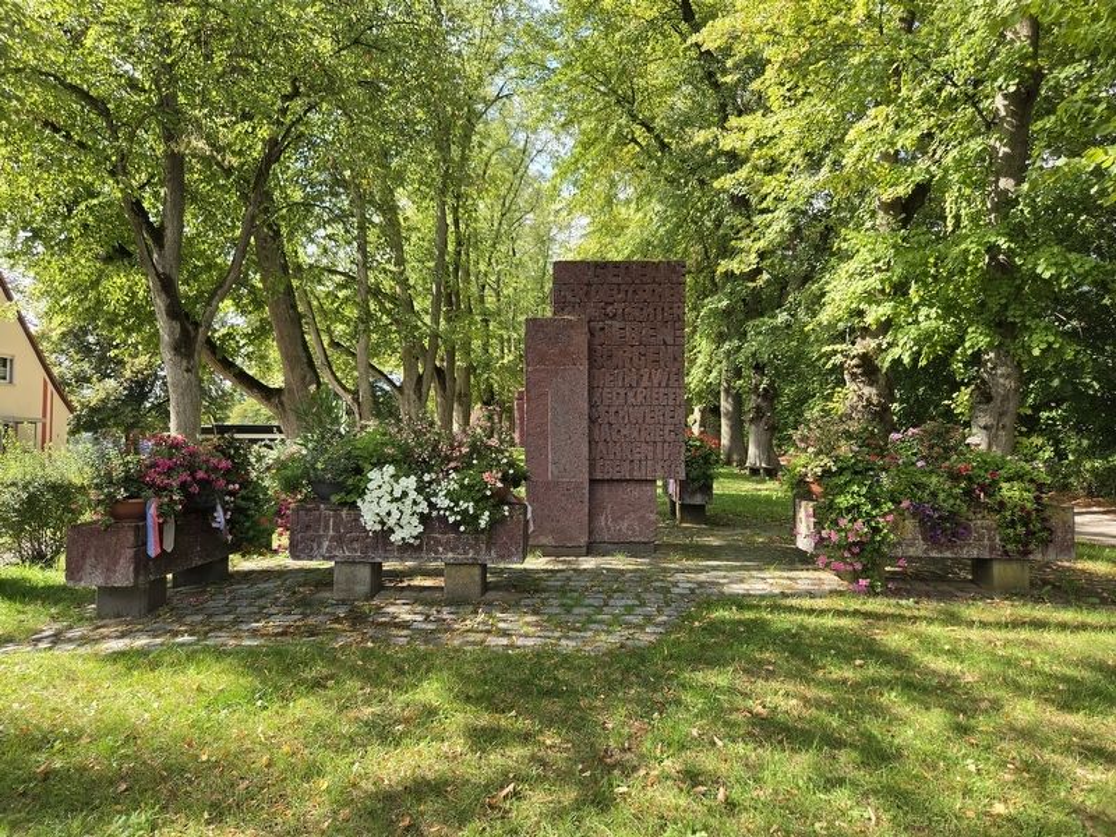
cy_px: 418
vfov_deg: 58.9
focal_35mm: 23
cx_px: 558
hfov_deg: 73.9
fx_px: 742
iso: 80
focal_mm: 5.4
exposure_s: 1/775
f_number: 1.8
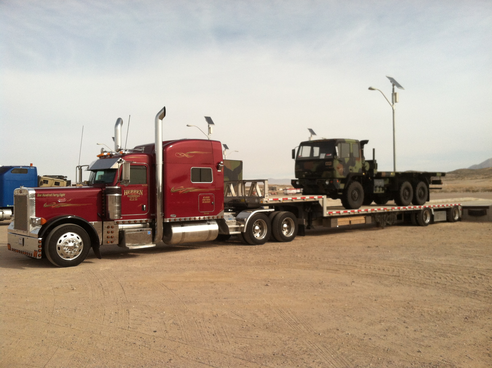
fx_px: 497
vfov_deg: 40.6
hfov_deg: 52.7
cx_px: 246
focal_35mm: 35
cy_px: 184
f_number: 2.8
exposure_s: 1/1765
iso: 80
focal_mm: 3.85
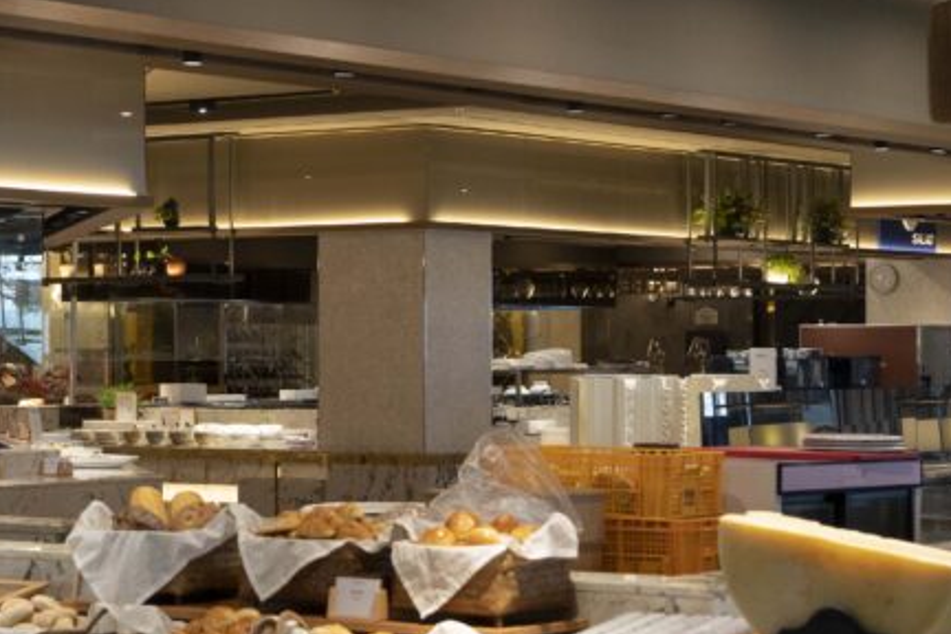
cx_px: 84
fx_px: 2879
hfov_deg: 18.4
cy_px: 384
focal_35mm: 109
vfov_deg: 12.6
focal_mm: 46
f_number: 5.6
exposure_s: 1/160
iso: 1600
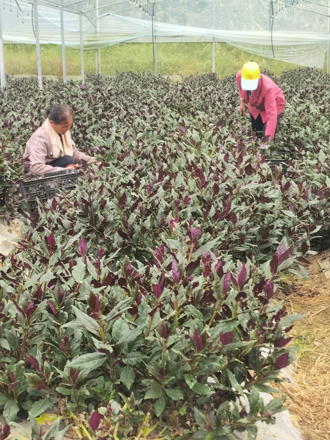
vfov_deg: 26.7
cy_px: 220
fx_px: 928
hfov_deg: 20.2
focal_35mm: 73
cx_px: 165
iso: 125
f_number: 1.9
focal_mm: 6.71
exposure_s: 1/50
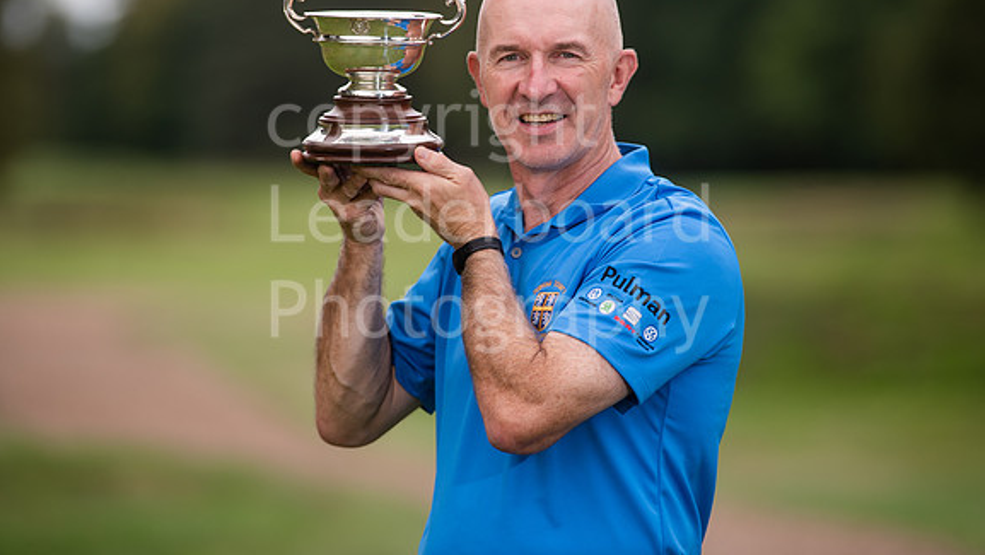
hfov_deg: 6.8
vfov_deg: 3.8
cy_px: 230
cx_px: 492
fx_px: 8256
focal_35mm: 316
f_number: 5.6
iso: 100
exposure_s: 1/250
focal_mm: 300
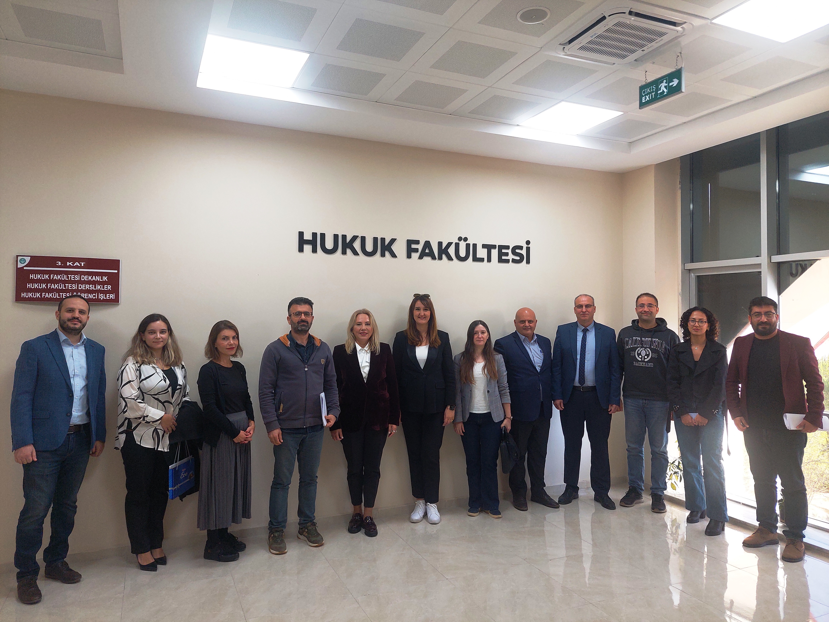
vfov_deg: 56.8
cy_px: 311
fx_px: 575
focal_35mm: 24
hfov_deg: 71.6
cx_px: 414
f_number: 1.8
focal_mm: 5.23
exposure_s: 1/100
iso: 125
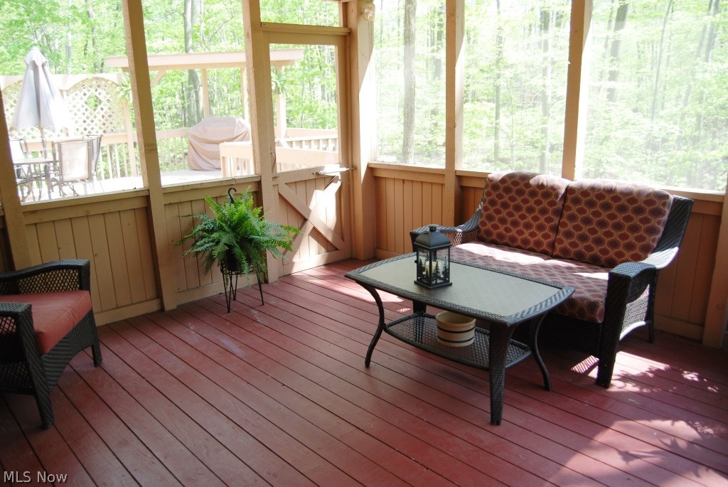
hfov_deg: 67.3
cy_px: 244
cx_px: 364
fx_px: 547
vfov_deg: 48.0
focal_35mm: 27
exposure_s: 1/80
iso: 200
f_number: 4.5
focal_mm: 18
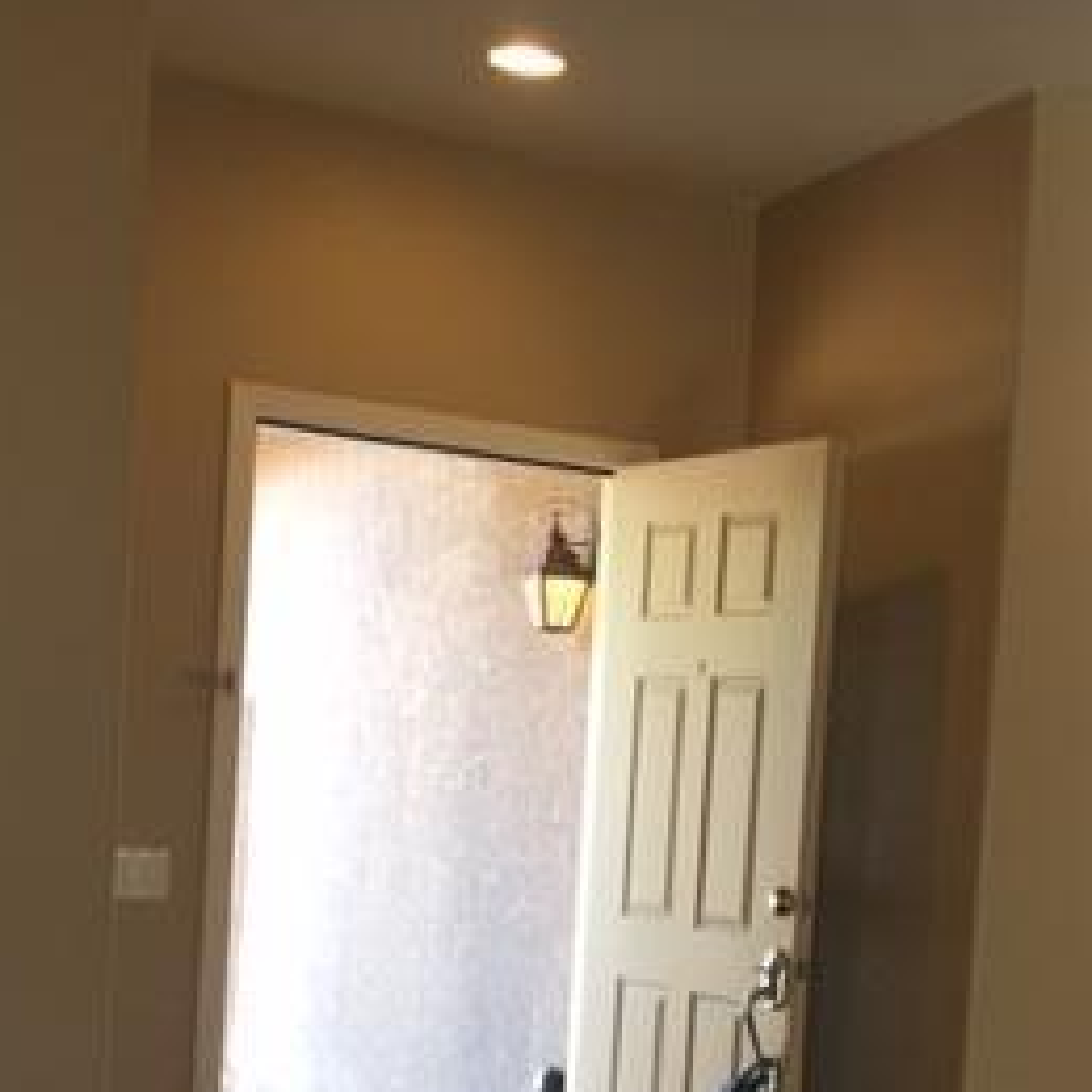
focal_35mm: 63
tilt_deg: -2.8
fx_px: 2248
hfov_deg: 26.9
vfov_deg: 26.7
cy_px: 890
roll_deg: -3.9
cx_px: 827
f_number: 2.2
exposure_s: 1/60
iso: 32
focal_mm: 4.15
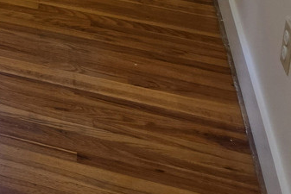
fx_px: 881
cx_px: -324
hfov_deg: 14.7
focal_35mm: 109
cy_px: -297
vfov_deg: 10.5
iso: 100
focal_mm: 6.3
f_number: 1.7
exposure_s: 1/120
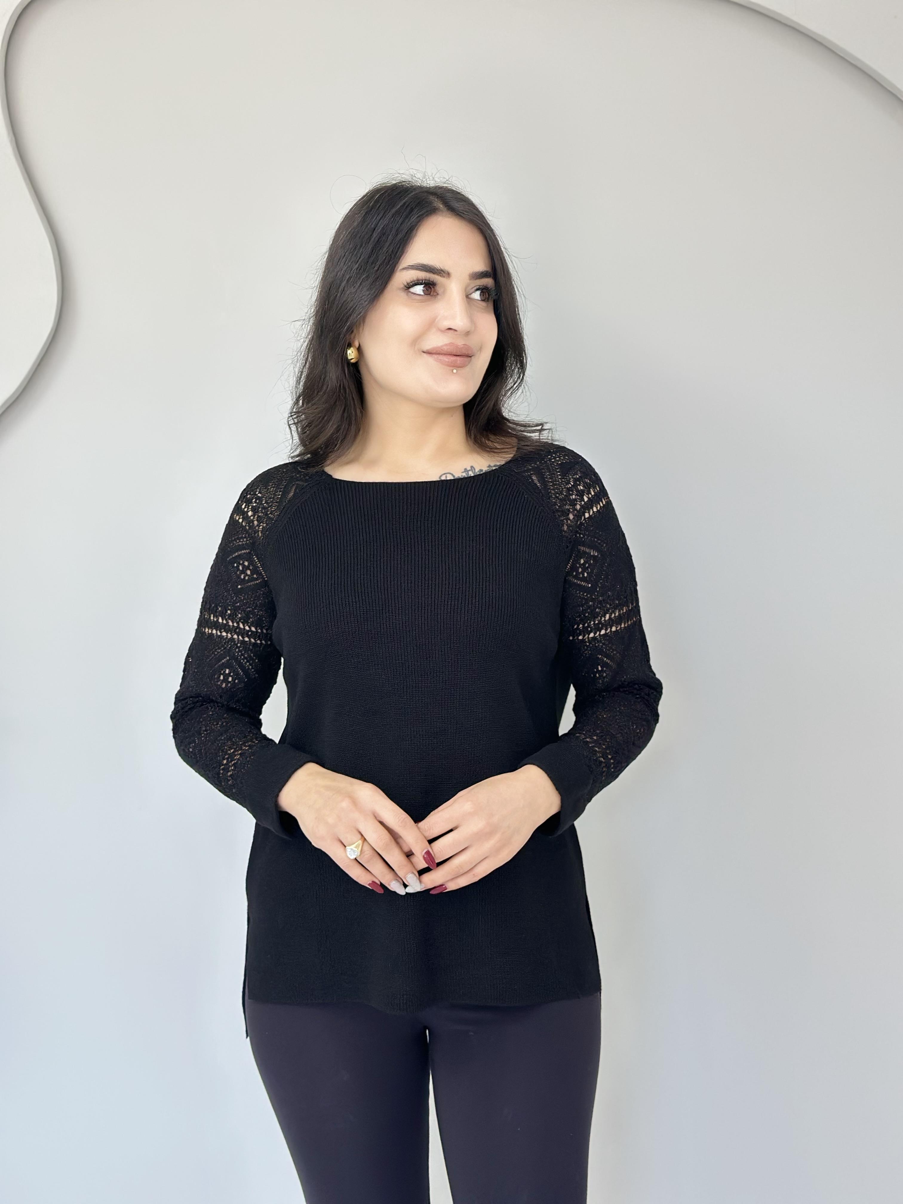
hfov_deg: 30.3
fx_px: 1670
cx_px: 452
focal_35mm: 48
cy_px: 602
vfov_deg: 39.7
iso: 125
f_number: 1.78
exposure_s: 1/100
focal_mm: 6.86
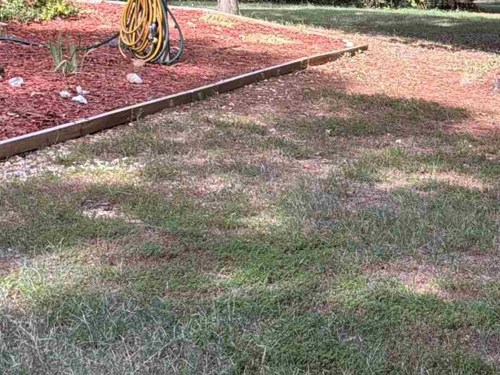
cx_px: 409
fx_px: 1372
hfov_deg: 20.4
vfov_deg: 15.4
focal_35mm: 95
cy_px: 42
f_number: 1.8
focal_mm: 3
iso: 20
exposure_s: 1/169
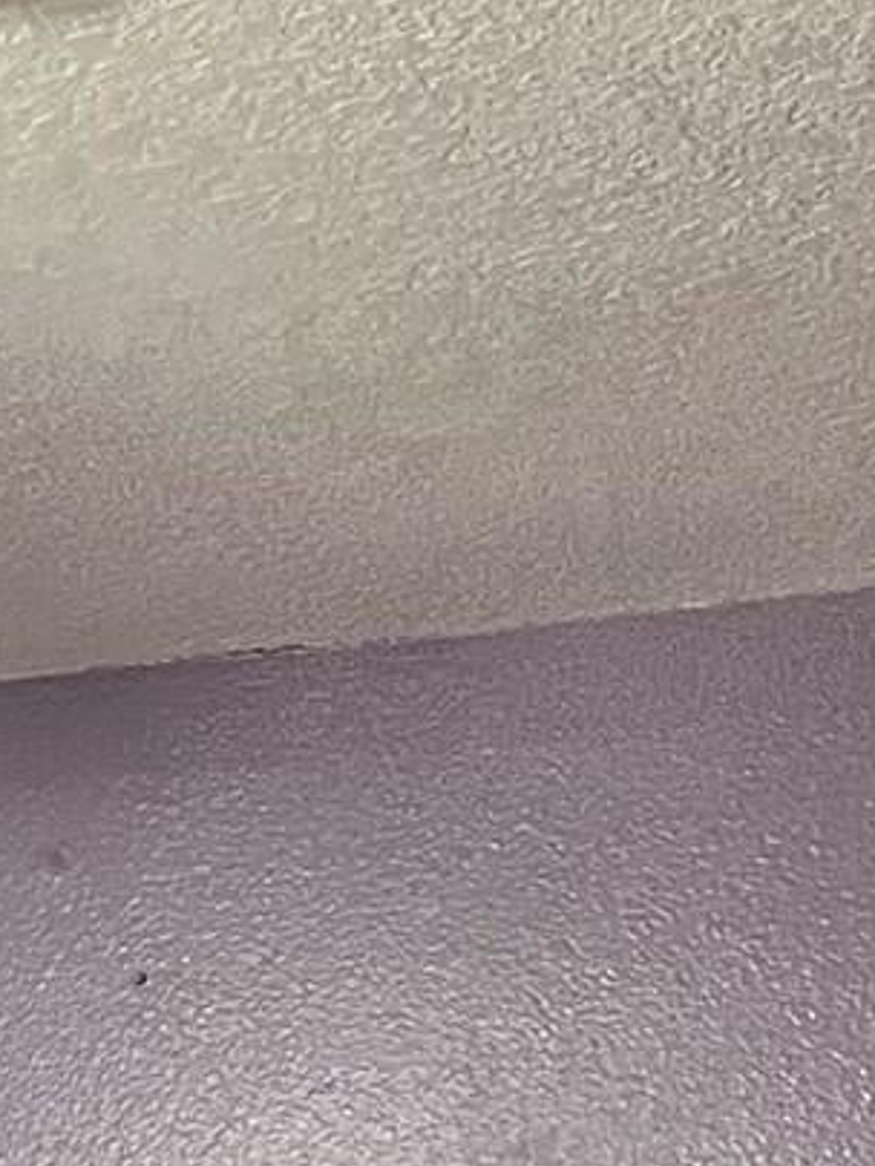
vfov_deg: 11.2
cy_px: 2755
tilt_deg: -4.2
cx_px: 78
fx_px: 4985
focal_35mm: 148
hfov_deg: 10.0
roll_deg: +3.4
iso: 500
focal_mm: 5.1
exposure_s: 1/60
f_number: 1.6
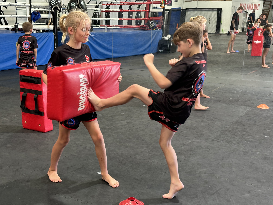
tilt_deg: -11.6
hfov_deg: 39.7
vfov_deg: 30.3
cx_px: 136
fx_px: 379
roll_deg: -0.8
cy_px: 102
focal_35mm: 48
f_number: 1.78
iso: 125
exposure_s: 1/60
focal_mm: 6.86
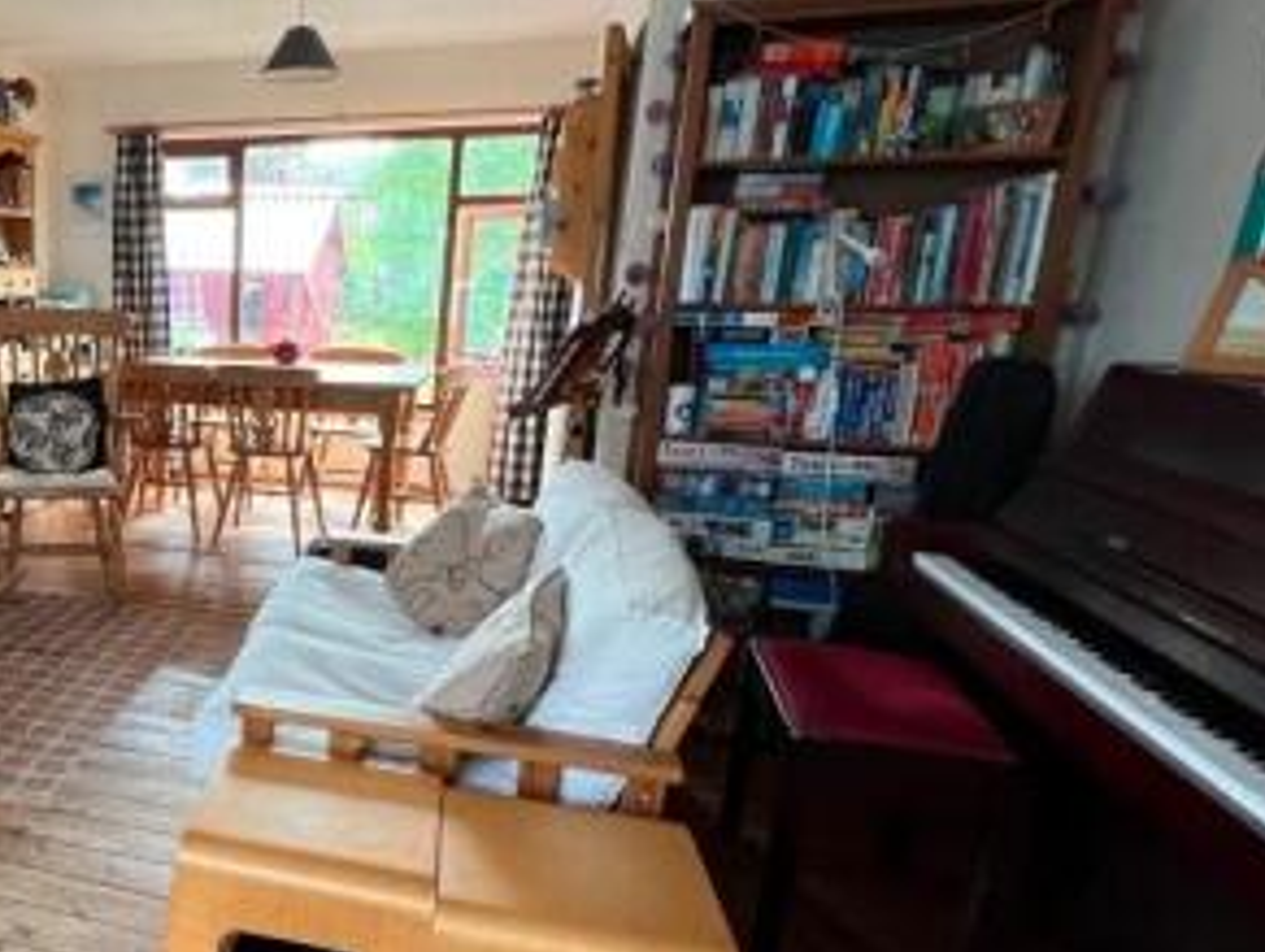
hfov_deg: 57.3
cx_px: 115
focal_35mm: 26
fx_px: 951
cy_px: 528
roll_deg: -0.4
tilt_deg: -13.8
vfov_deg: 53.1
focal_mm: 1.57
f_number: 1.8
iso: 250
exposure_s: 1/95
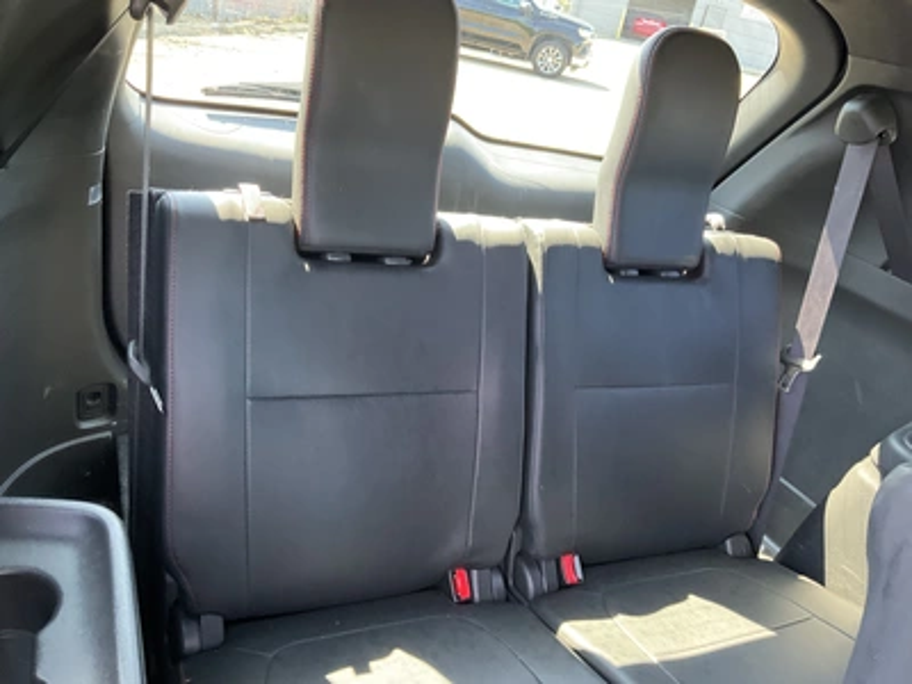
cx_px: 456
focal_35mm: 29
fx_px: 764
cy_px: 342
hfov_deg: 61.7
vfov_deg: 48.2
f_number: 1.8
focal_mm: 3
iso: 320
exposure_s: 1/54
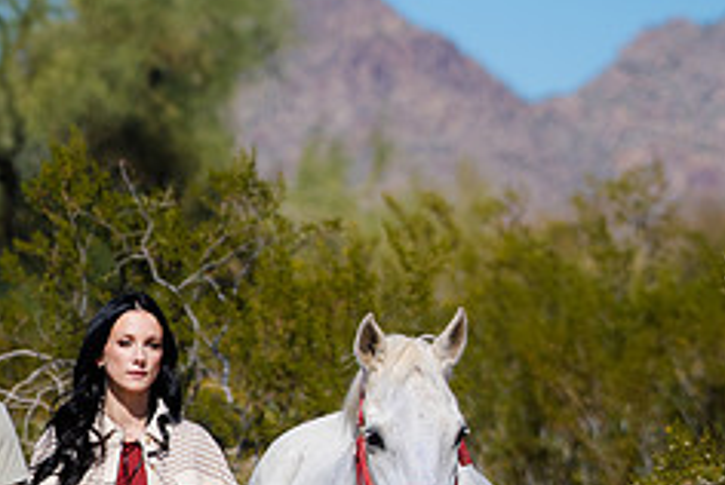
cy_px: 569
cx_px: 18
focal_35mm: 437
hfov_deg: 4.7
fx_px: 8811
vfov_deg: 3.2
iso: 100
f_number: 5.6
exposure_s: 1/800
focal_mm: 178
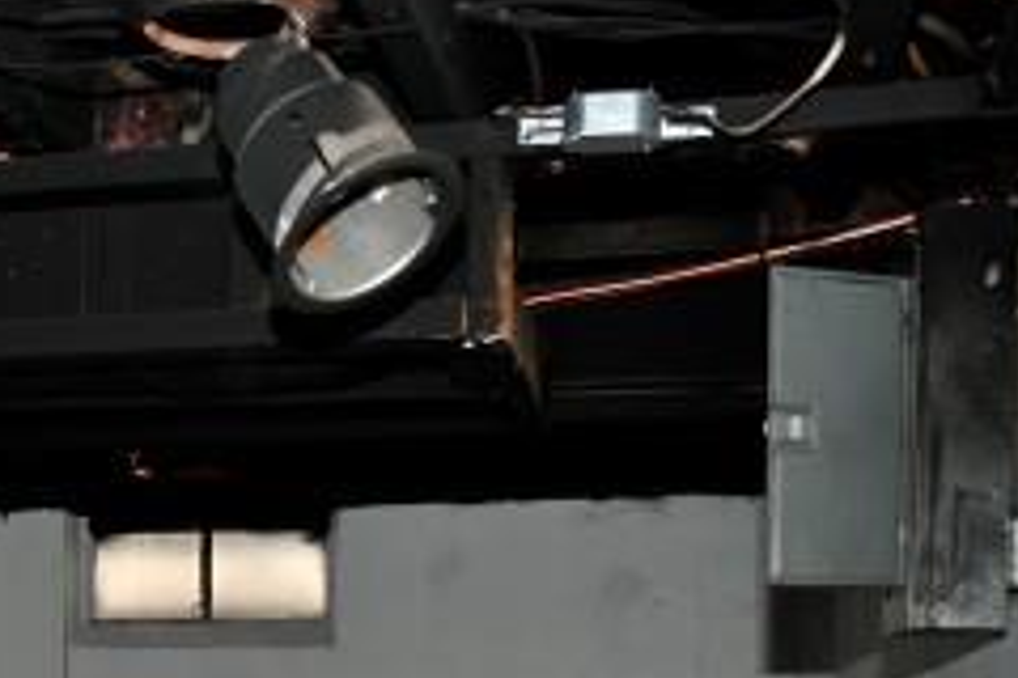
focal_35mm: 72
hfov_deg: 26.6
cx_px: 8
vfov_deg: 18.2
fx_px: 2036
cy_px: 754
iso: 100
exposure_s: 1/200
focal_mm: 16
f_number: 3.5
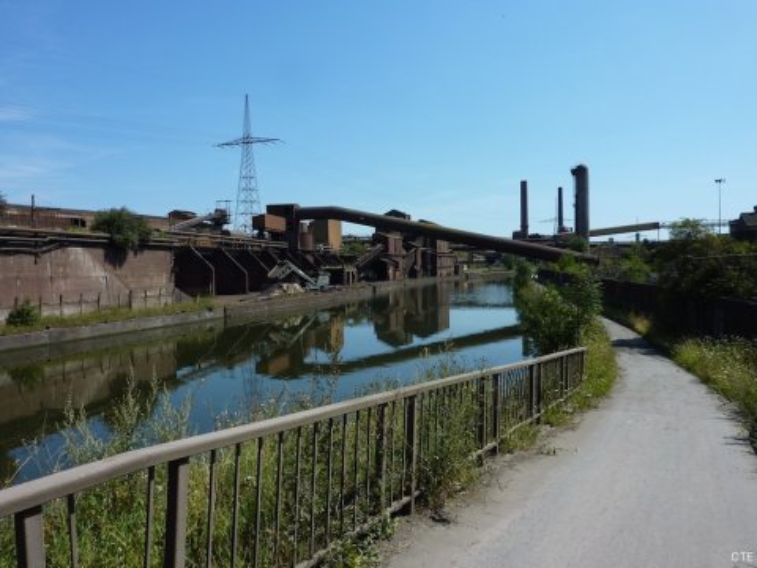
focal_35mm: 25
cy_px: 284
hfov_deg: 69.4
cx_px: 378
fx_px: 547
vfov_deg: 54.9
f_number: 5
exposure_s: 1/500
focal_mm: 4.1
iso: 80
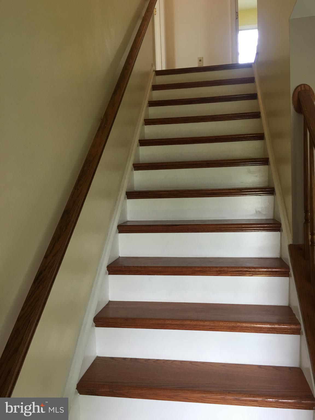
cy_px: 210
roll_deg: +2.0
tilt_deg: -2.1
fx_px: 352
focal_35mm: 29
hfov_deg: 48.2
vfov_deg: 61.7
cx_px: 158
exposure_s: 1/15
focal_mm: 4.15
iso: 25
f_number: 2.2
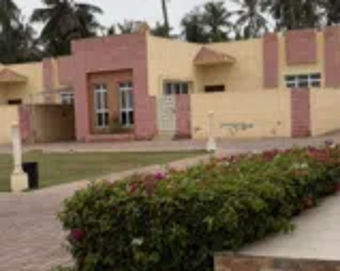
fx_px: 644
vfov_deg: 23.8
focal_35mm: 64
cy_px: 162
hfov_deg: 29.4
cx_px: 115
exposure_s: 1/1175
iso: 50
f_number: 1.6
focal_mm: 5.96
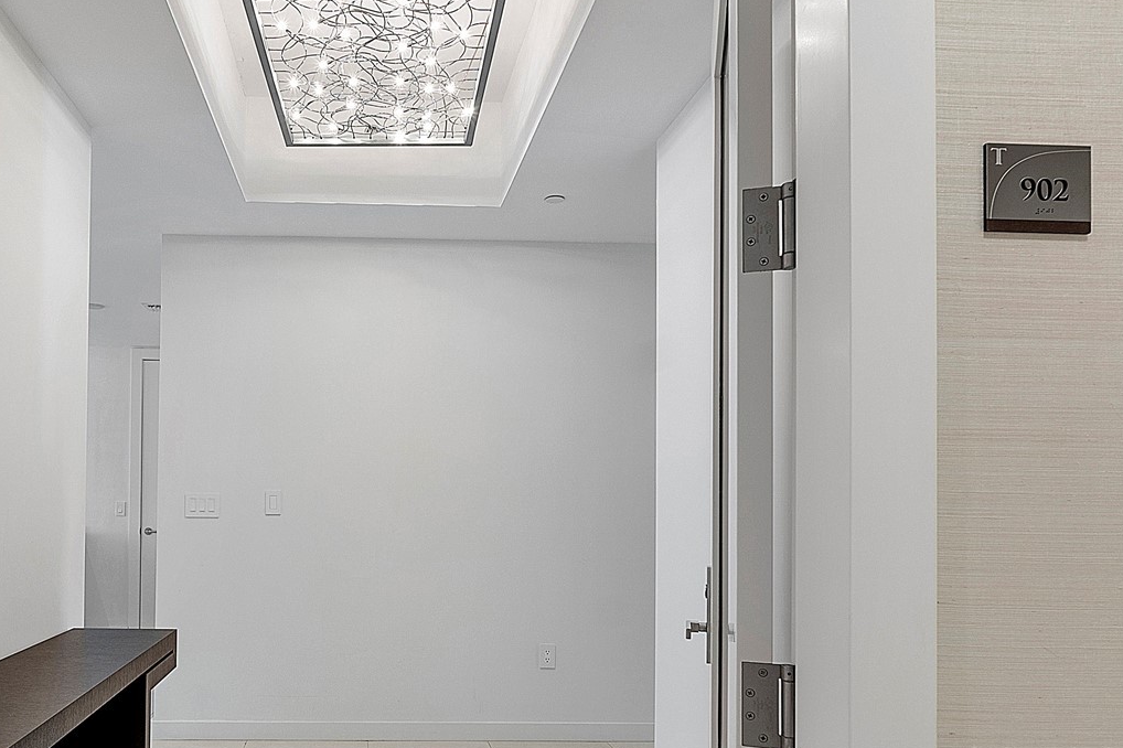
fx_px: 780
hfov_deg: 69.6
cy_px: 505
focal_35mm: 25
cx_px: 378
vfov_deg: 50.2
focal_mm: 10
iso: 250
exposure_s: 1/13
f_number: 7.1
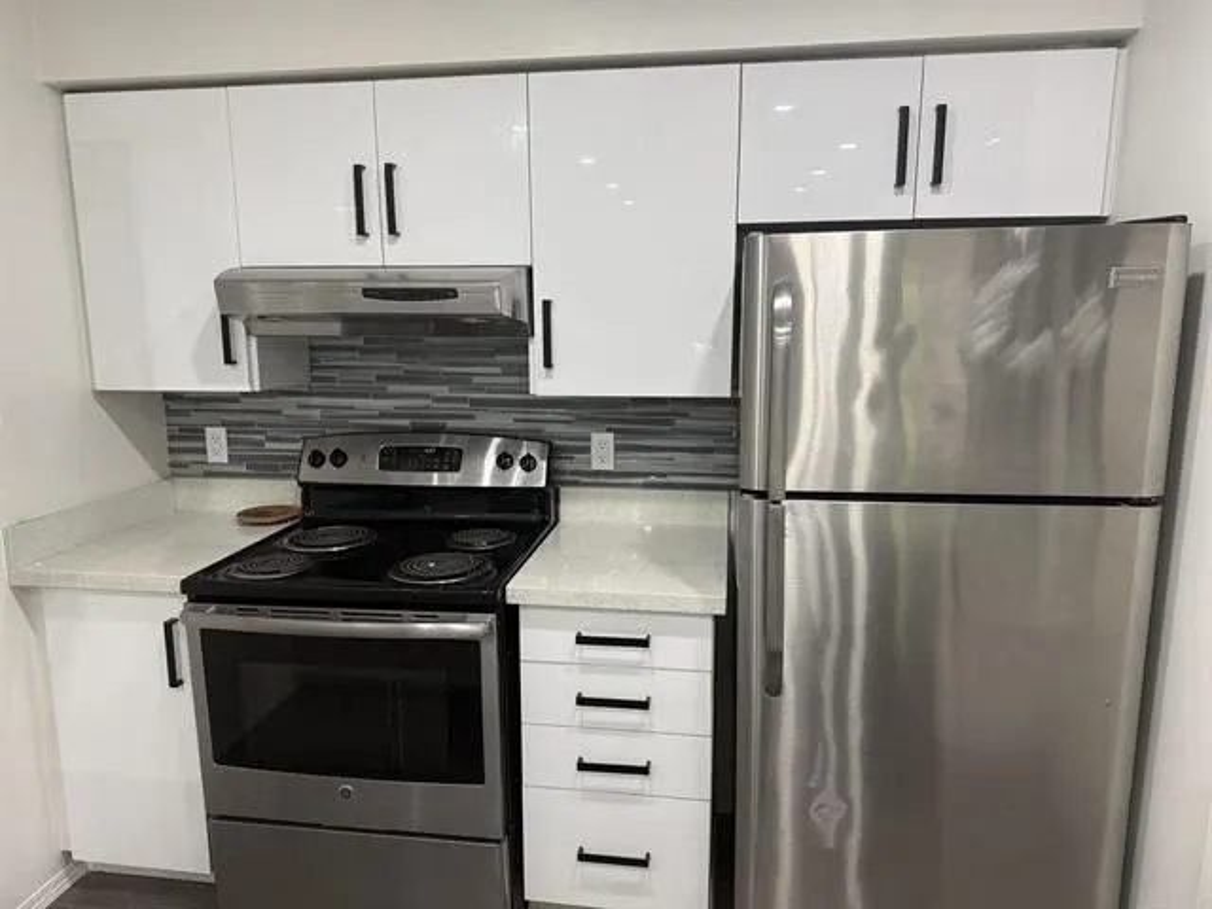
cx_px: 606
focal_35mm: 24
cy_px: 454
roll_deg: -0.4
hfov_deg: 71.6
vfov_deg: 56.8
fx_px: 840
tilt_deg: -10.2
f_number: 1.78
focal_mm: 6.76
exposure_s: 1/60
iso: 160
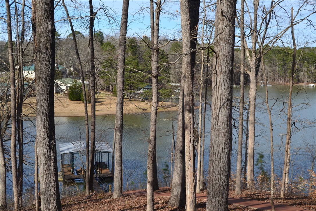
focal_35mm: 48
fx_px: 421
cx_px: 158
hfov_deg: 41.1
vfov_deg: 28.1
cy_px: 106
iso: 400
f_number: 10
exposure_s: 1/250
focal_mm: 32
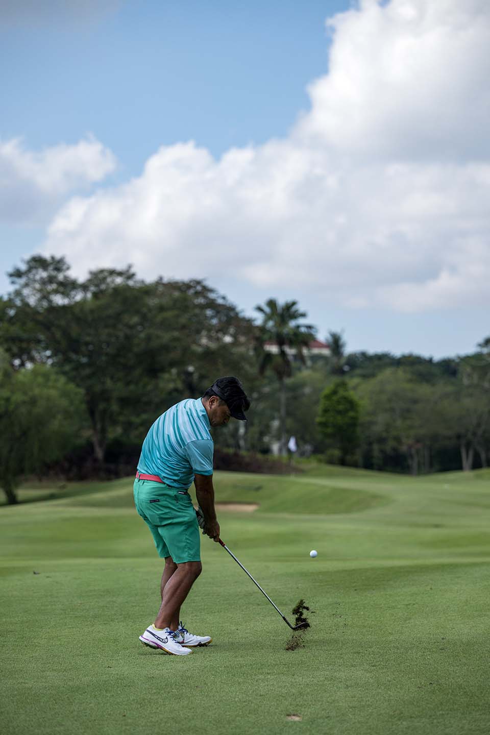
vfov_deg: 20.0
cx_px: 245
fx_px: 2082
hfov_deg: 13.4
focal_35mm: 102
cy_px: 368
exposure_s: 1/3200
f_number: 3.2
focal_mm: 102
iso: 320
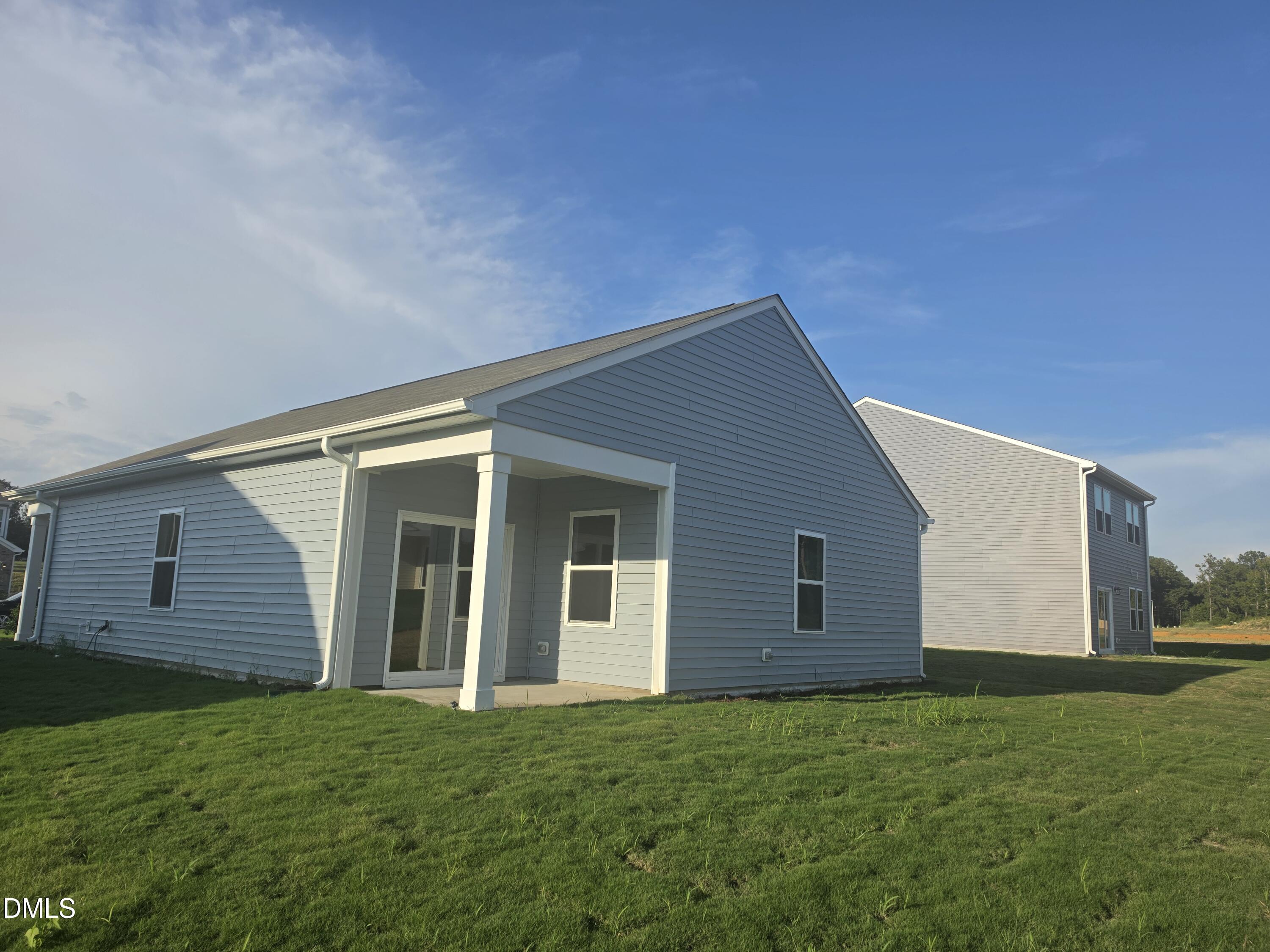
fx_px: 844
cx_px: 635
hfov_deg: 73.9
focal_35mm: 23
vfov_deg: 58.9
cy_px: 476
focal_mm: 6.5
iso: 64
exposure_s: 1/5955
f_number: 1.4
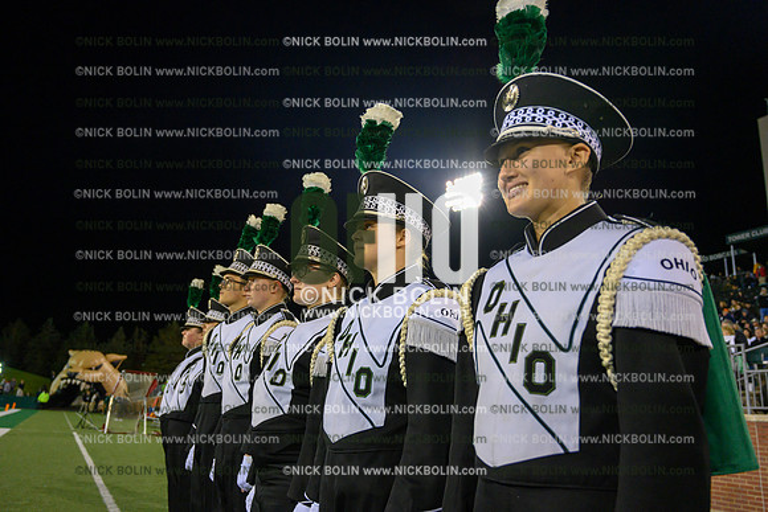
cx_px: 384
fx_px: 597
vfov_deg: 46.4
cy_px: 256
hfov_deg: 65.5
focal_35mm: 28
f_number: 4
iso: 5000
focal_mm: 28
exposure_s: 1/800
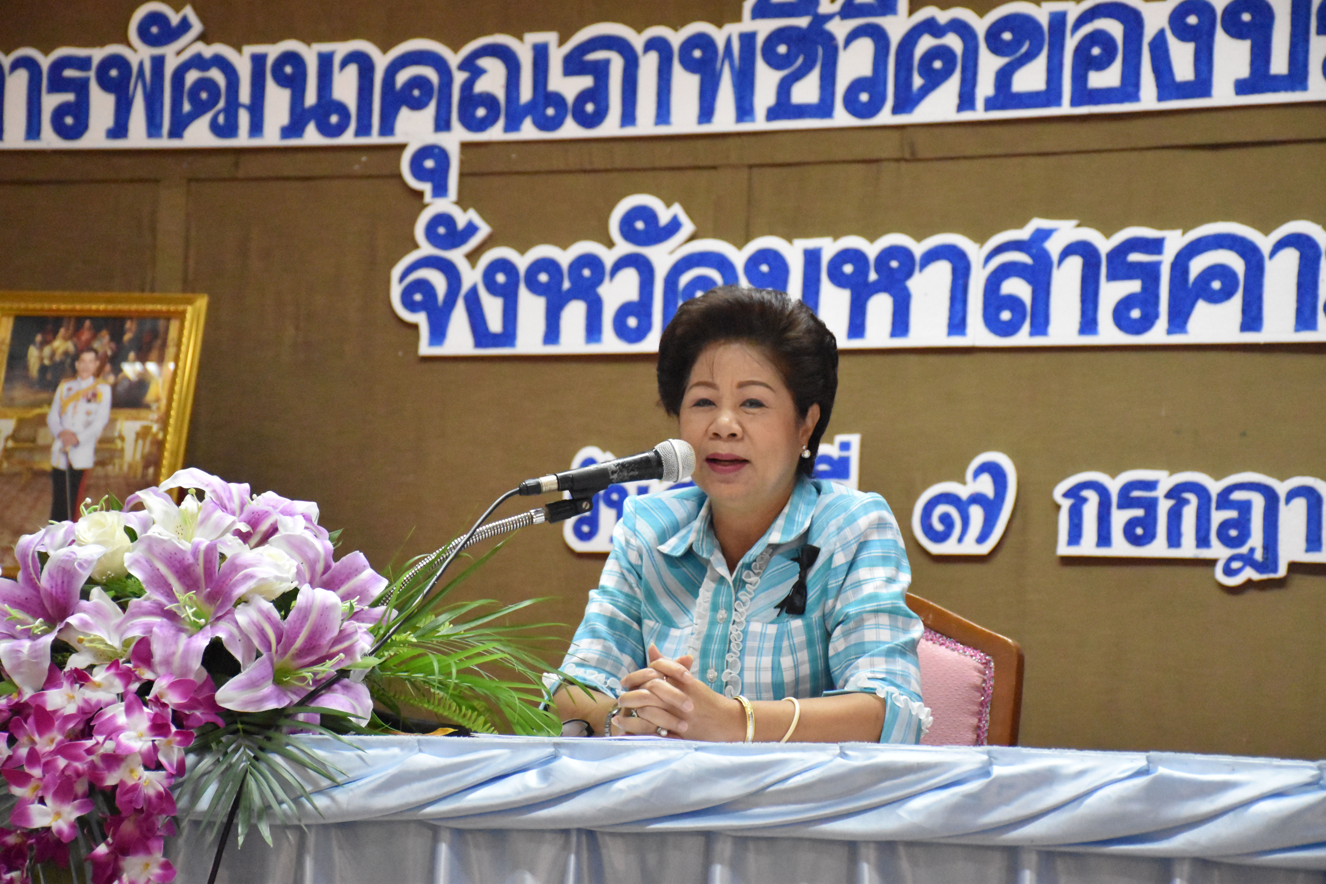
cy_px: 442
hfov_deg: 21.9
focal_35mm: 93
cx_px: 663
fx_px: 3425
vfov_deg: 14.7
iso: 9000
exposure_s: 1/125
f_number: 5
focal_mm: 62
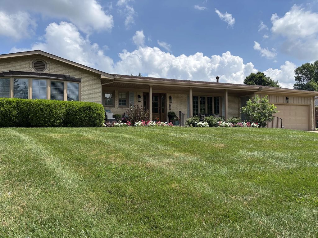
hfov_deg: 67.3
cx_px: 159
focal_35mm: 26
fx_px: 239
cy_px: 119
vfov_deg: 53.1
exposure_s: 1/3534
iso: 50
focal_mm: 5.96
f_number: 1.6
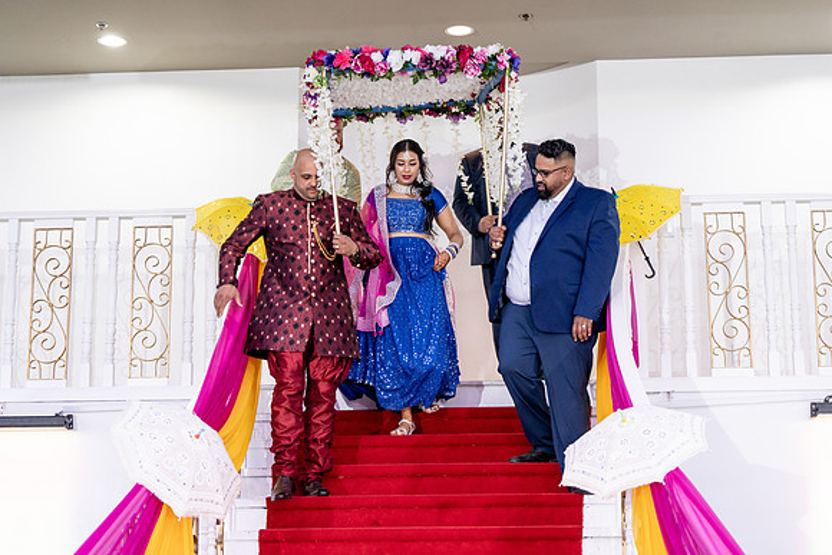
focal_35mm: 71
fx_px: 1640
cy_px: 278
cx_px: 416
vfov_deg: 19.2
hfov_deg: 28.5
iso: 1250
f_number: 2.8
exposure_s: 1/200
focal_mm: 70
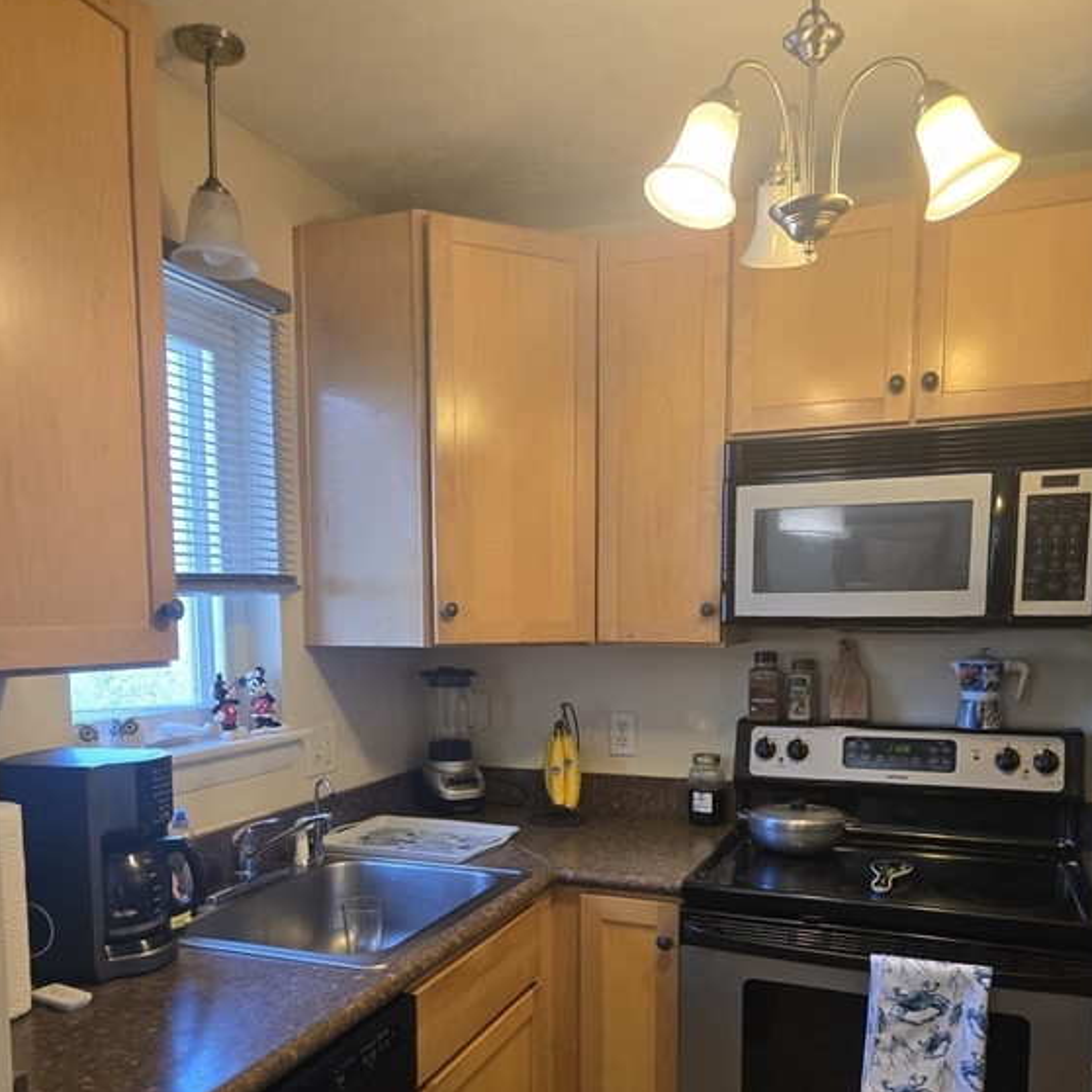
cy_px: 726
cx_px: 548
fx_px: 999
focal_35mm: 28
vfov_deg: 56.1
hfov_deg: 57.3
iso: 250
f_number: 1.8
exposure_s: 1/120
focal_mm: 5.4
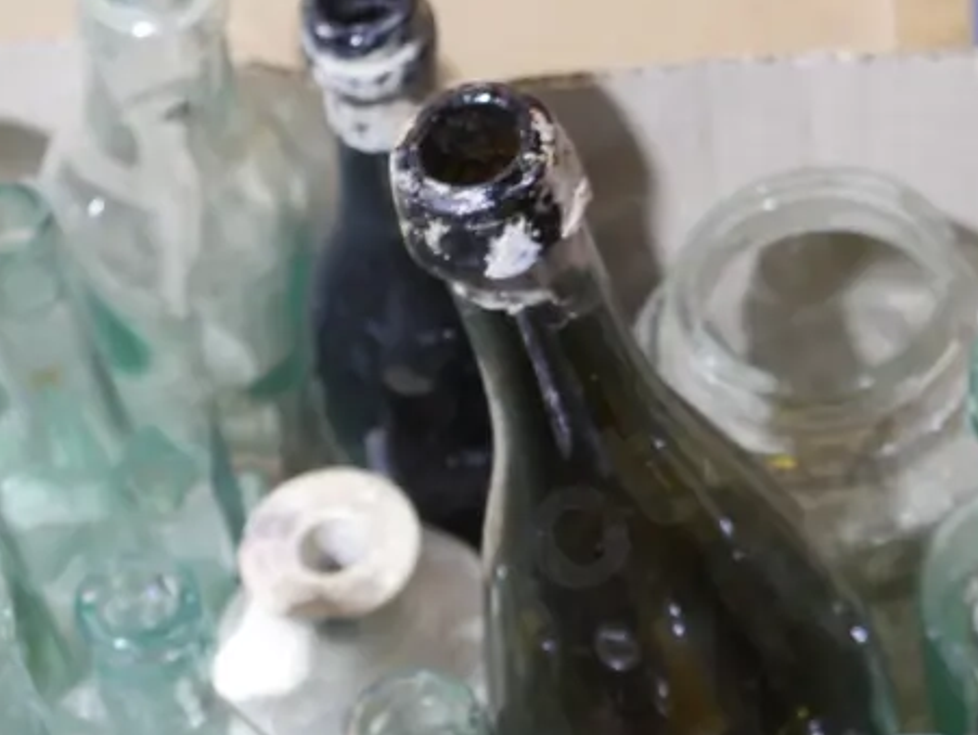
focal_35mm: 109
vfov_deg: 13.5
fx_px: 3082
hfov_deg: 18.0
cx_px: 503
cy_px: 591
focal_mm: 24
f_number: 5.2
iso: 1250
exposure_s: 1/60
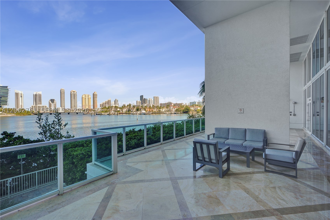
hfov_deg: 96.7
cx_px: 165
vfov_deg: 73.7
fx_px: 147
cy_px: 110
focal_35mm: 16
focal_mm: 16
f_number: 5
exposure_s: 1/500
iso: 100
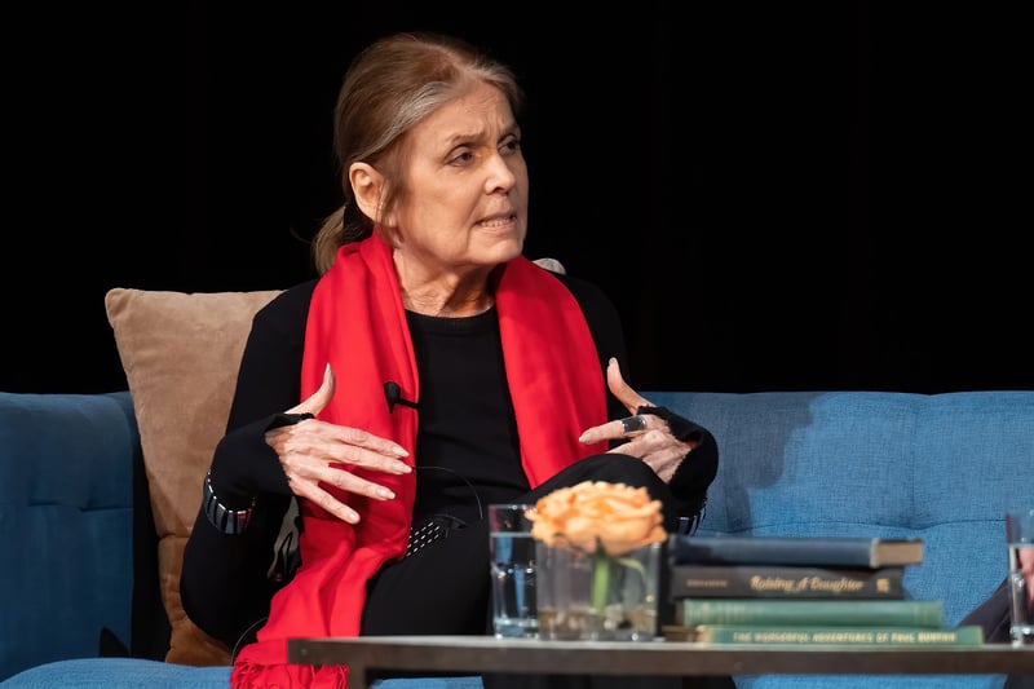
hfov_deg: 4.6
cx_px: 517
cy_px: 344
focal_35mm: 446
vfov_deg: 3.1
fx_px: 12817
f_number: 4
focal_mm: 280
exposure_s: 1/200
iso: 5000
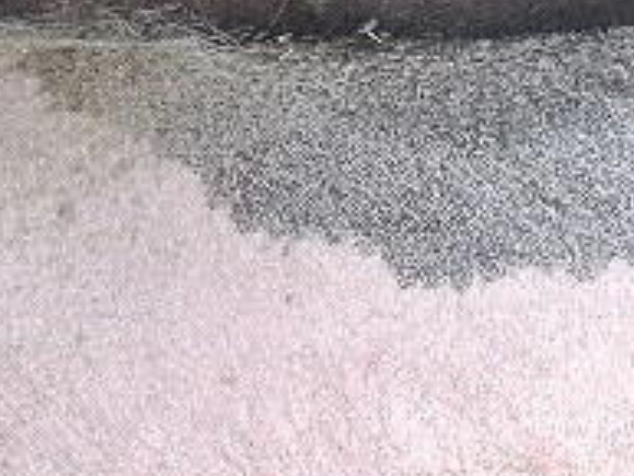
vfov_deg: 12.4
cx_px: 568
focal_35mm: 119
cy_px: 443
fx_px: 2181
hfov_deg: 16.3
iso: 320
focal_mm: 5.54
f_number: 1.8
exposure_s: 1/100
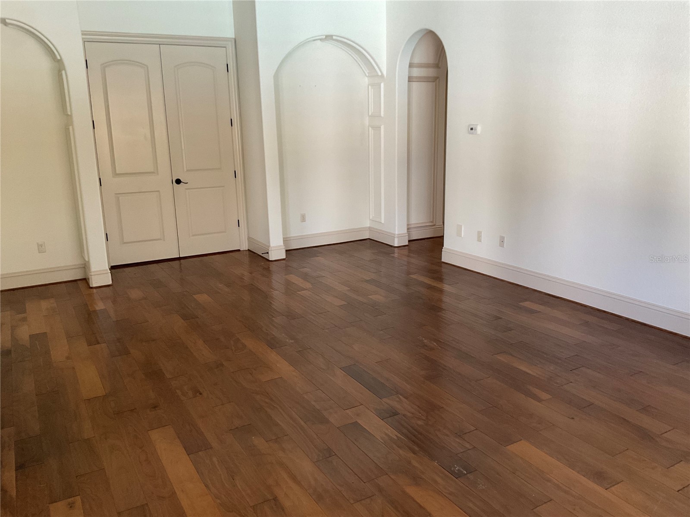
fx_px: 578
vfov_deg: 48.2
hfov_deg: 61.7
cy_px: 258
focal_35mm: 29
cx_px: 345
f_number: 1.8
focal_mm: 3
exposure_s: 1/60
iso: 125
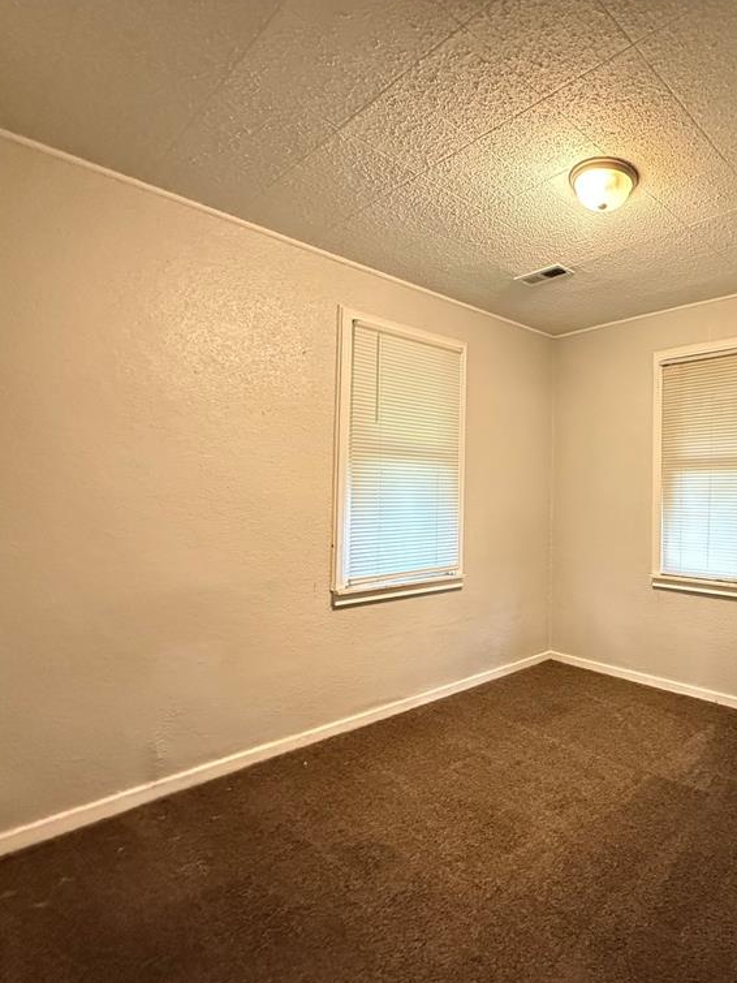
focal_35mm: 19
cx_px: 573
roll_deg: -0.2
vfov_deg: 84.7
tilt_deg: +1.9
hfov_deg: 63.6
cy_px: 488
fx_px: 540
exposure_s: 1/40
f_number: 2.2
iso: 1250
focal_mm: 2.22
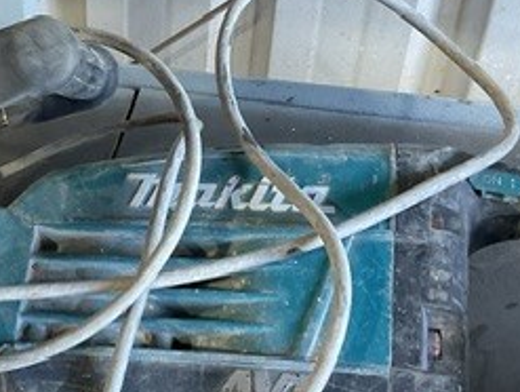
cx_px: 78
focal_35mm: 75
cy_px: 274
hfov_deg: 25.3
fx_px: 1128
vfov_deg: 19.6
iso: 160
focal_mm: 3
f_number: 1.8
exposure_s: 1/50
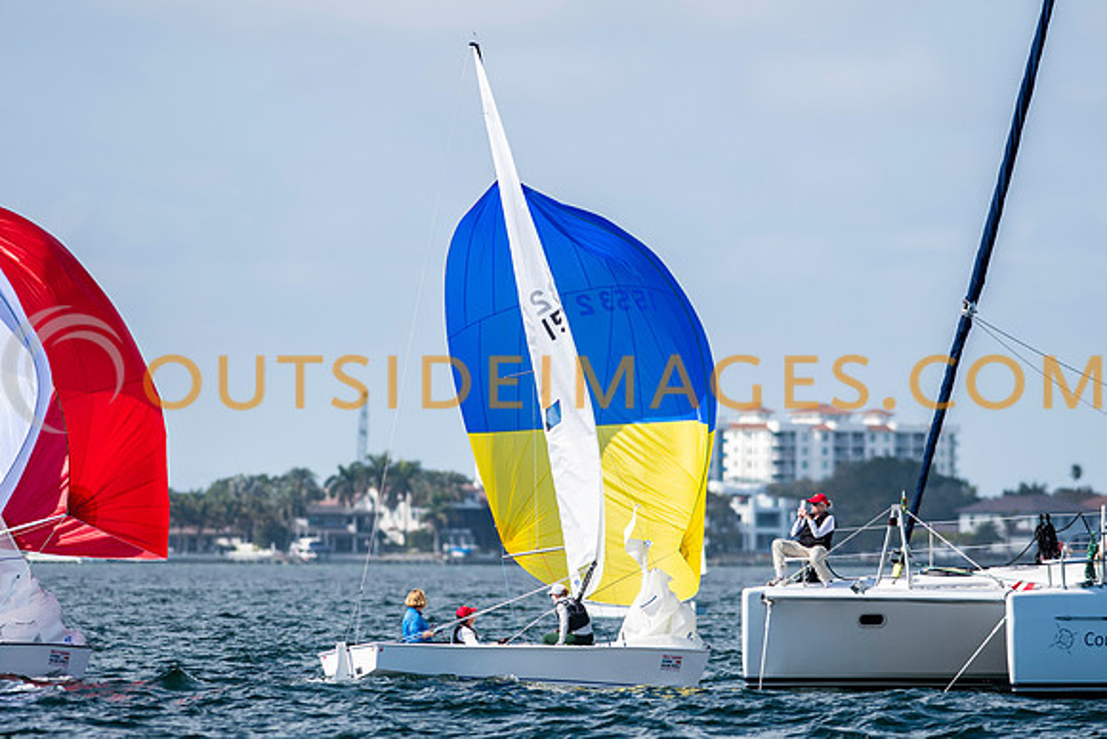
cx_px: 554
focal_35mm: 469
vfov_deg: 2.9
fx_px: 14414
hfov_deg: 4.4
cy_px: 370
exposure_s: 1/2500
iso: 200
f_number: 5
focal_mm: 300
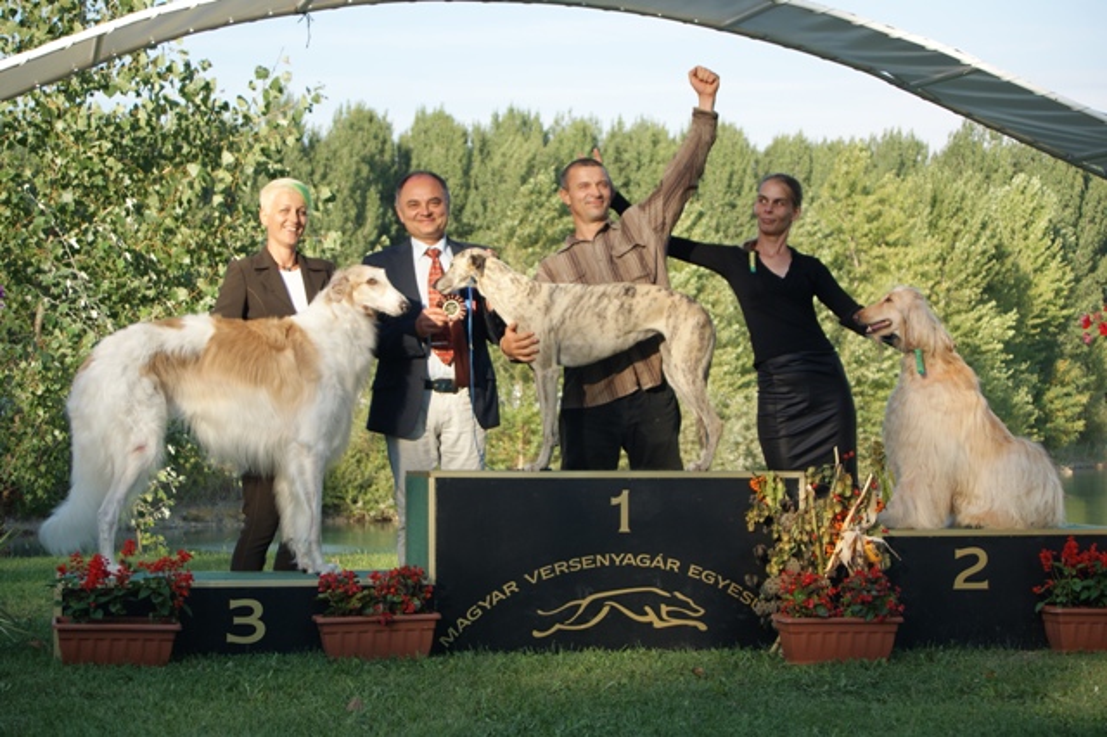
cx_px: 554
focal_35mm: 75
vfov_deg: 18.2
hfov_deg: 27.0
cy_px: 368
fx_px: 2305
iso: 100
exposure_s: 1/125
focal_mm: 50
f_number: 7.1
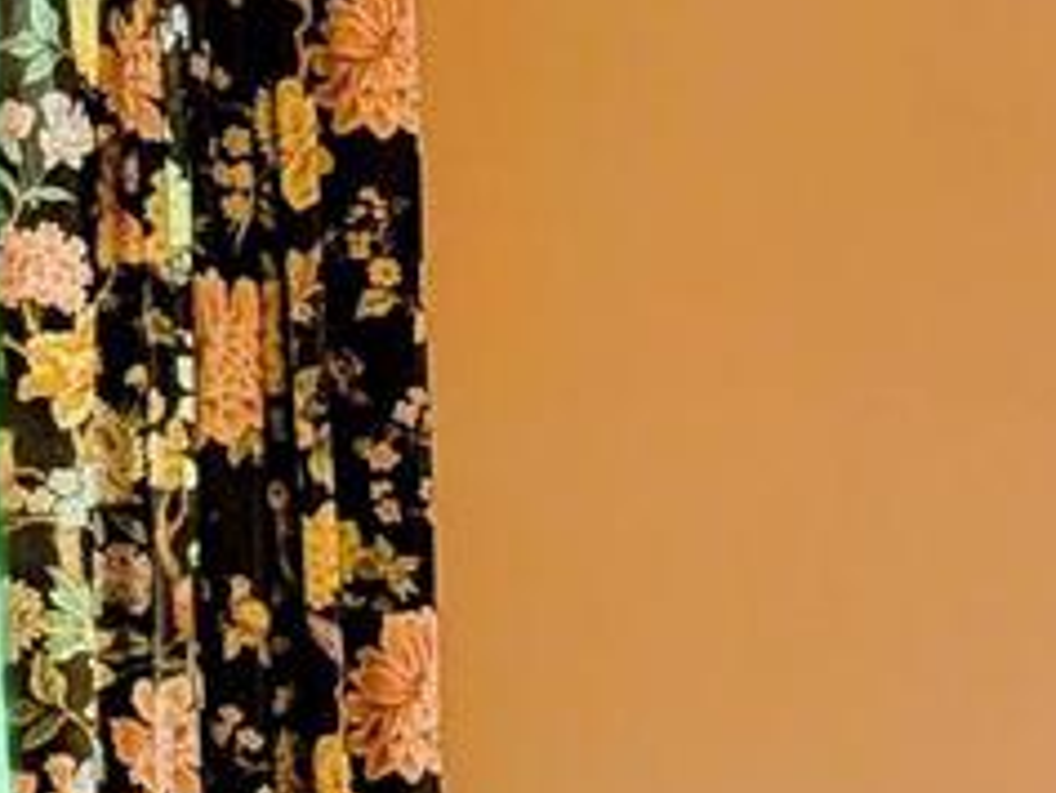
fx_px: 4456
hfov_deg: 11.1
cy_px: 628
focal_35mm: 146
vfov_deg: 10.1
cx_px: 2647
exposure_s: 1/60
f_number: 1.68
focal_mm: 6.9
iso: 29
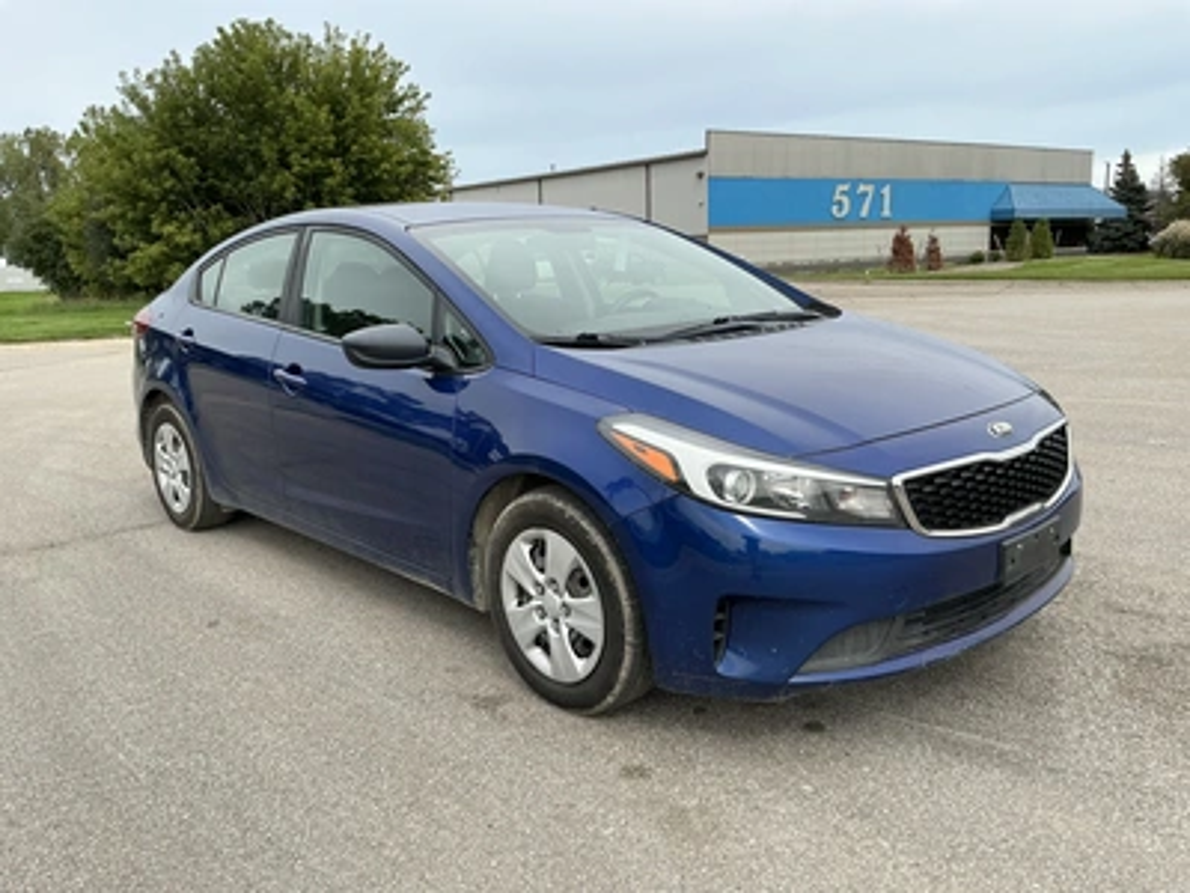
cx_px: 595
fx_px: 963
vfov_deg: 49.7
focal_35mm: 28
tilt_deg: -11.2
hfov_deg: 63.4
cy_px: 446
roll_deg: +3.1
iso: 25
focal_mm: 3
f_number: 1.8
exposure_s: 1/1076
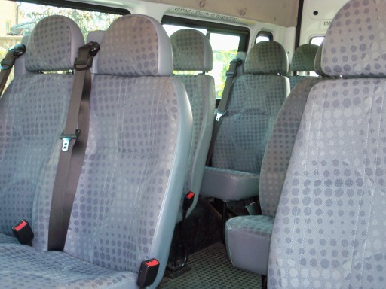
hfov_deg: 40.4
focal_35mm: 47
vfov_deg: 30.9
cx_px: 193
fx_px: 524
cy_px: 144
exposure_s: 1/40
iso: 125
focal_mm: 8.3
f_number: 3.2
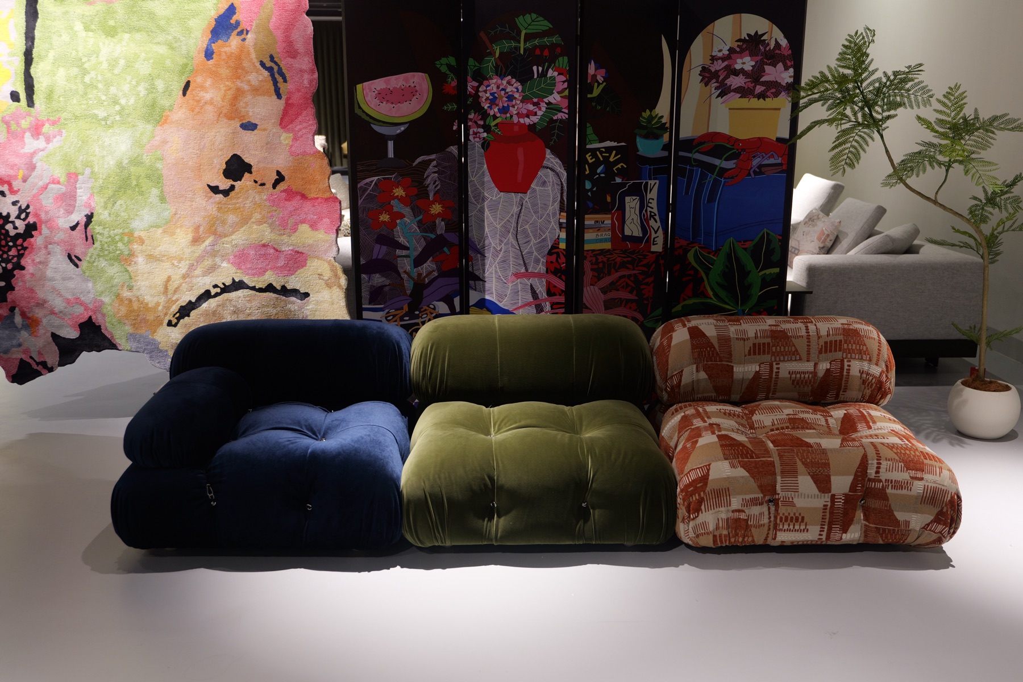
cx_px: 512
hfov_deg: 58.7
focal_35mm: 32
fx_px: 909
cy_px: 341
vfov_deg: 41.1
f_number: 2.8
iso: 500
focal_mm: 32
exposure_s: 1/40
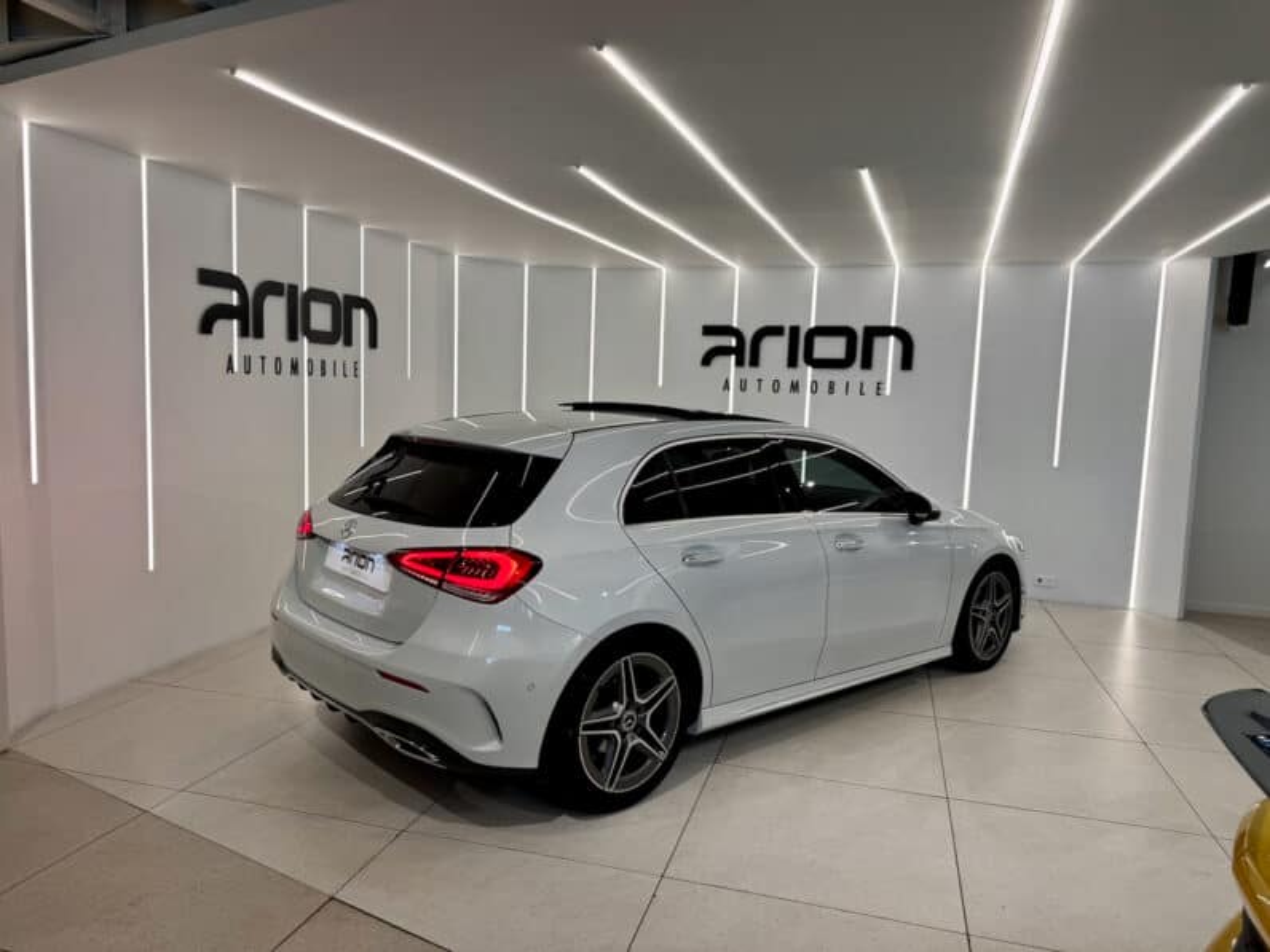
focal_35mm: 24
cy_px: 476
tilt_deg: -6.0
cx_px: 635
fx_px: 881
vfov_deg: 56.8
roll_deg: -2.2
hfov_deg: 71.6
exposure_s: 1/120
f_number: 1.78
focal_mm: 6.76
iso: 80
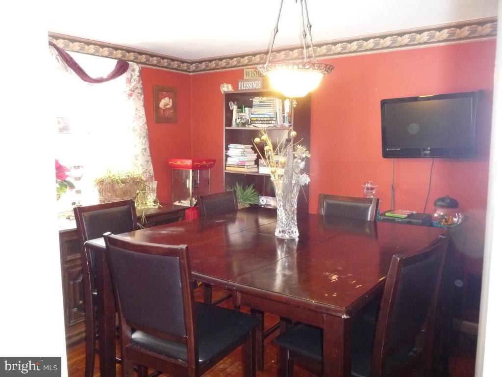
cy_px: 188
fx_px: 406
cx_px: 251
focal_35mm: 28
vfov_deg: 49.7
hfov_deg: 63.4
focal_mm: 4.7
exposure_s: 1/30
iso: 500
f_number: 3.3
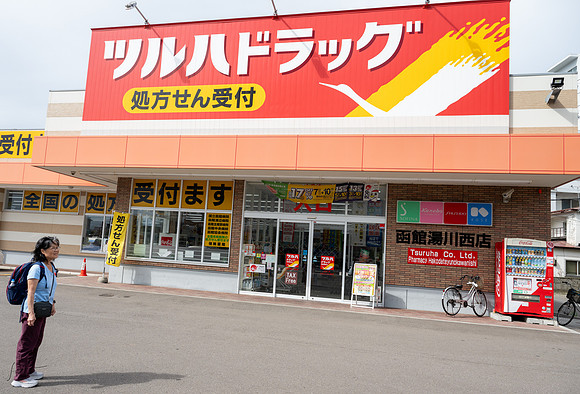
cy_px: 202
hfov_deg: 63.5
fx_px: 467
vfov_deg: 45.8
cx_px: 255
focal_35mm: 29
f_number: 8
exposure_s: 1/125
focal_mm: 25.5
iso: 110
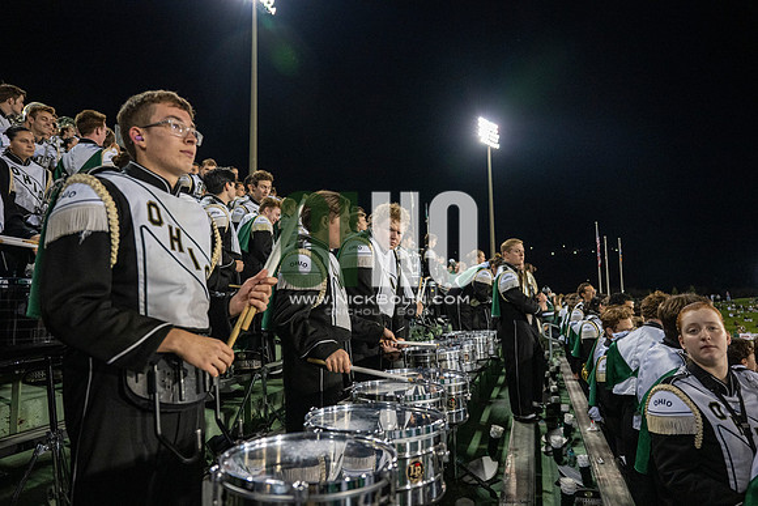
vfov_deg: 53.2
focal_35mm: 24
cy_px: 253
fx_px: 505
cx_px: 379
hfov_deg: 73.7
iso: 2000
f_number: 3.2
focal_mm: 24
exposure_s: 1/500
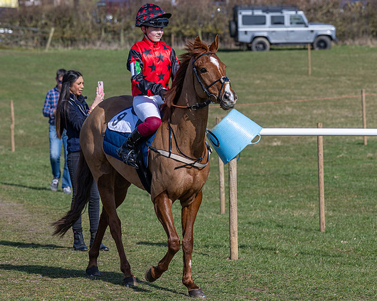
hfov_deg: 7.6
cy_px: 128
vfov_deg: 6.1
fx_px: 2838
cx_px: 204
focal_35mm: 254
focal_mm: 130
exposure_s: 1/2000
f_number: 5
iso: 200
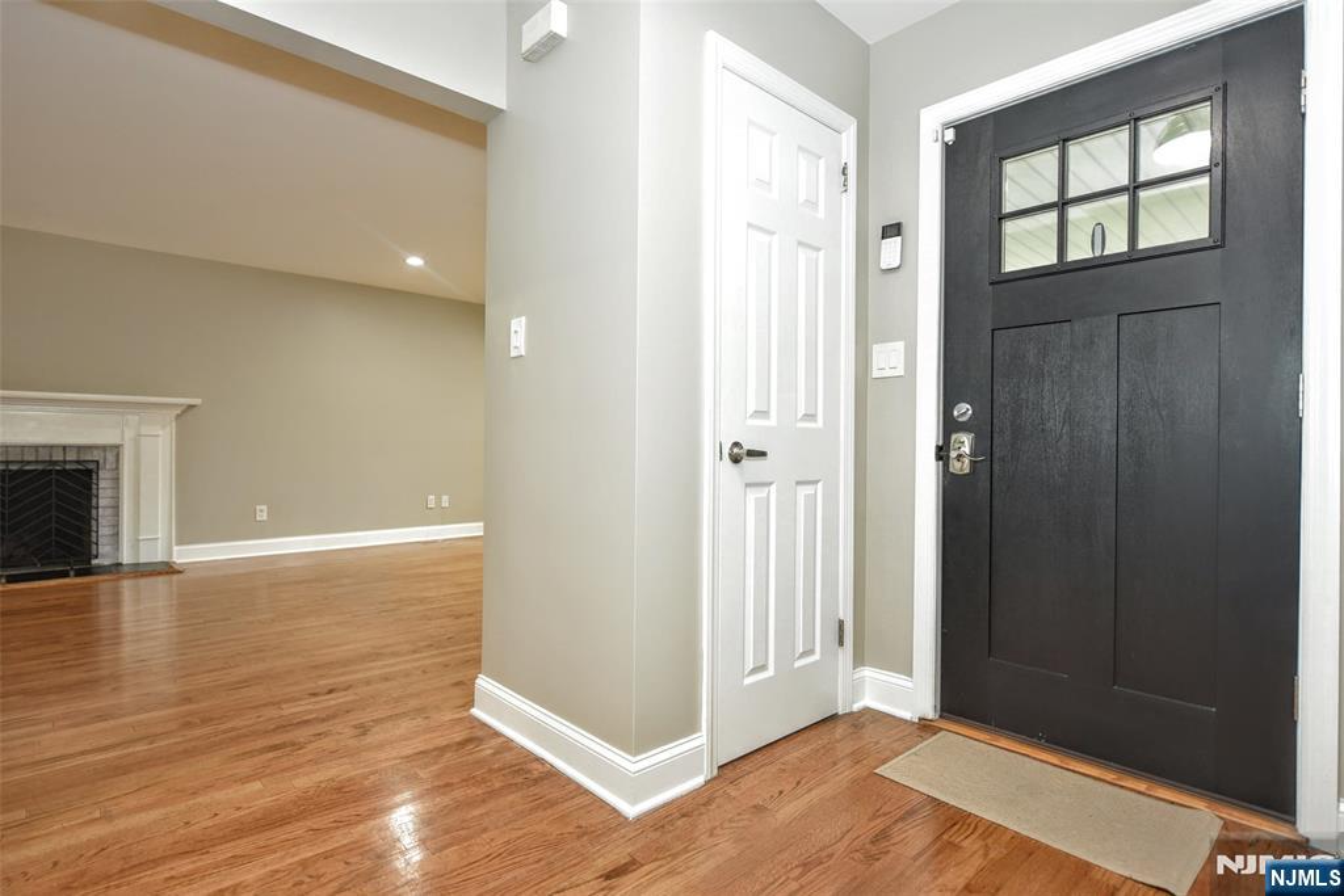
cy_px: 448
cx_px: 672
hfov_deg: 90.0
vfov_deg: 67.4
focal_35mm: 18
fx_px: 672
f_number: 2.8
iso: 800
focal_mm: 18
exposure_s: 1/60
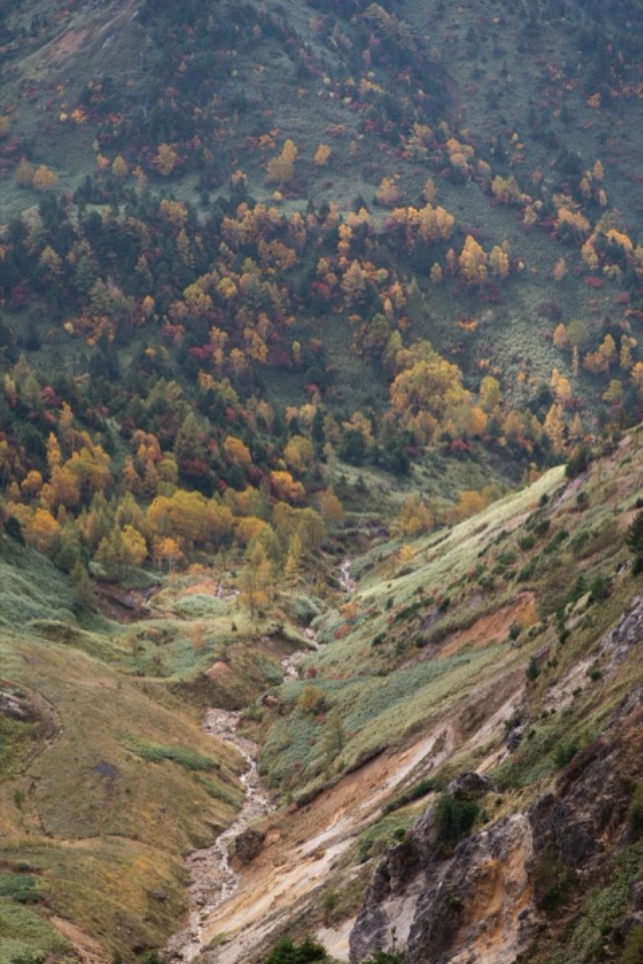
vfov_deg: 20.4
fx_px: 2676
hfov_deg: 13.7
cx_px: 322
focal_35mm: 100
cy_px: 482
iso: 100
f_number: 5.6
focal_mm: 100
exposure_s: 1/200
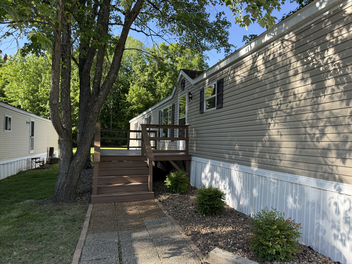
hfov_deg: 71.6
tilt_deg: +2.0
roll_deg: -1.6
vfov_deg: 56.8
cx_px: 176
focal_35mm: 24
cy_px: 132
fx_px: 244
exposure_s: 1/1156
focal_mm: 6.76
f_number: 1.78
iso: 100
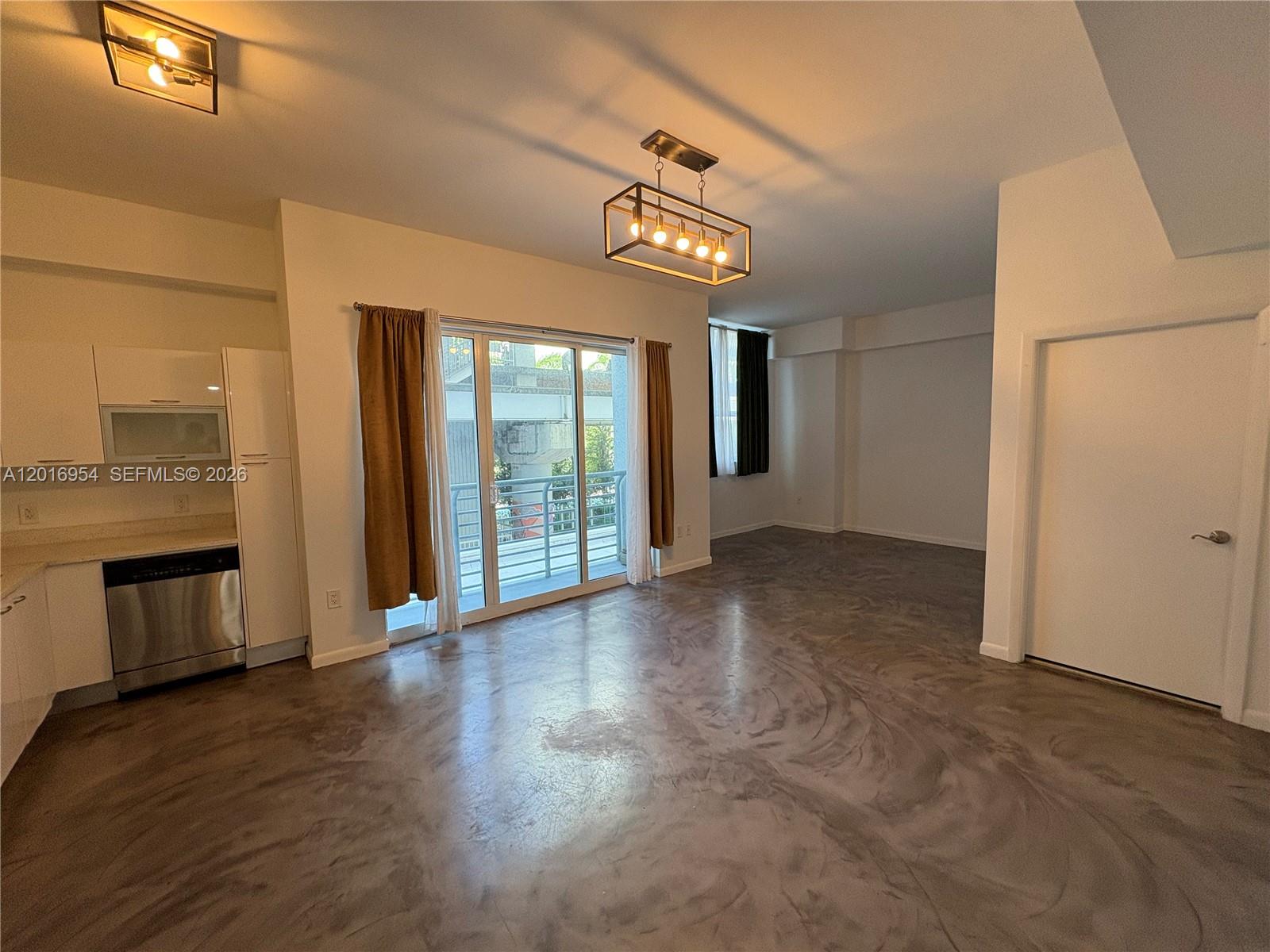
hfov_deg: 102.1
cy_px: 476
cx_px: 635
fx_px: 514
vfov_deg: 85.7
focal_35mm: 14
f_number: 2.2
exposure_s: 1/99
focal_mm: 2.22
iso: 125
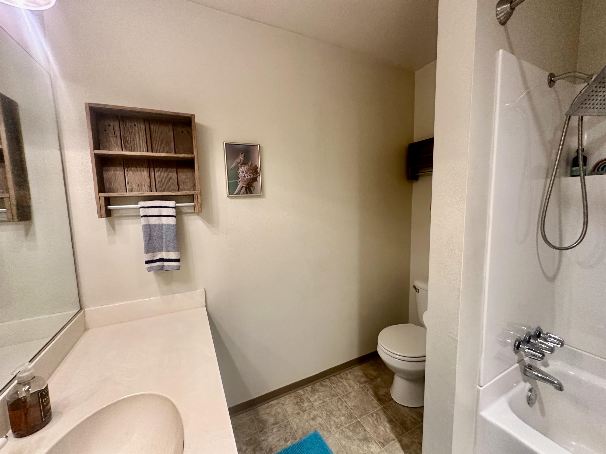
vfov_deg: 85.7
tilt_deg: -5.1
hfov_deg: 102.1
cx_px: 303
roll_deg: +0.6
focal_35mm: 14
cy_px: 227
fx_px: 245
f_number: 2.2
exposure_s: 1/60
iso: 320
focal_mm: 2.22
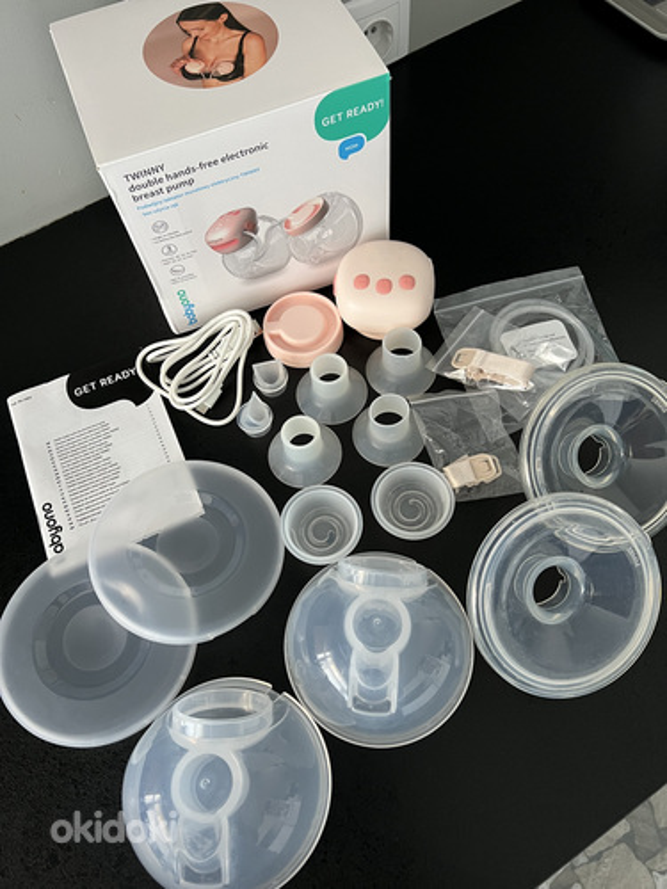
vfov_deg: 67.3
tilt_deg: -63.2
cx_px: 334
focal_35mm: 26
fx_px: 668
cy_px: 444
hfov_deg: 53.1
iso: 400
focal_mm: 5.7
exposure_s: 1/60
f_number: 1.5
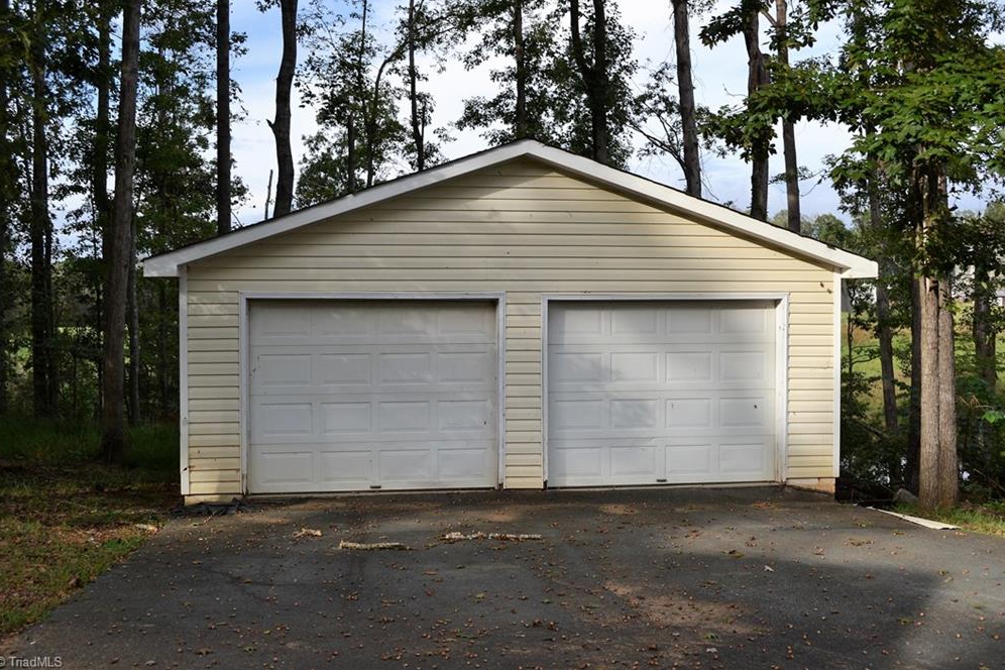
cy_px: 327
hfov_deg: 51.9
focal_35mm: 37
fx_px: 1033
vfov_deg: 35.9
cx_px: 511
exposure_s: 1/200
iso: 100
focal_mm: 24
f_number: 7.1
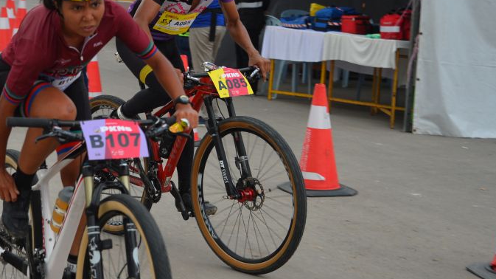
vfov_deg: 10.8
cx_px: 162
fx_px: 1472
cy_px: 93
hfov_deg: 19.1
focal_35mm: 112
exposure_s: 1/200
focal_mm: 72
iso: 640
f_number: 5.6
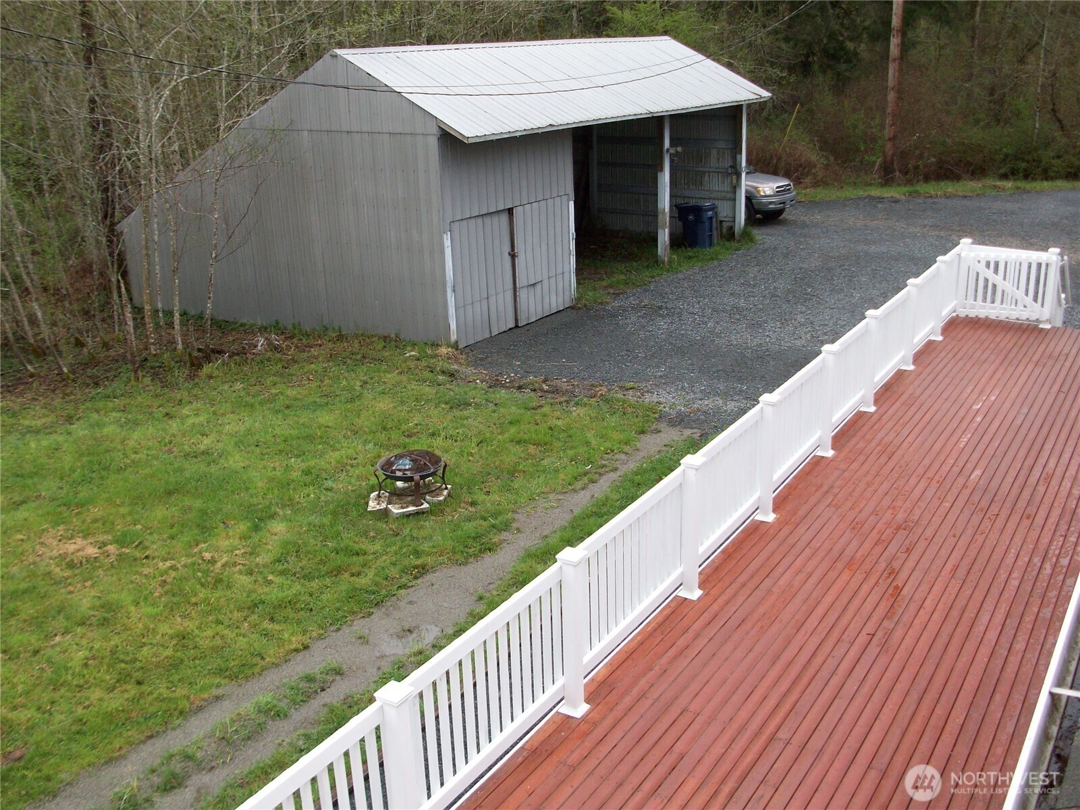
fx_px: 1061
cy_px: 405
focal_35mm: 34
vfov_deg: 41.8
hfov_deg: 54.0
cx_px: 540
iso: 64
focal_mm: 5.7
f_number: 2.8
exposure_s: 1/164
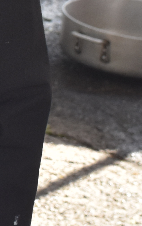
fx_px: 1573
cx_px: -387
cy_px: -132
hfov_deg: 4.8
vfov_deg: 8.1
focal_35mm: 254
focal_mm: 28
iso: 800
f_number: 8
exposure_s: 1/400
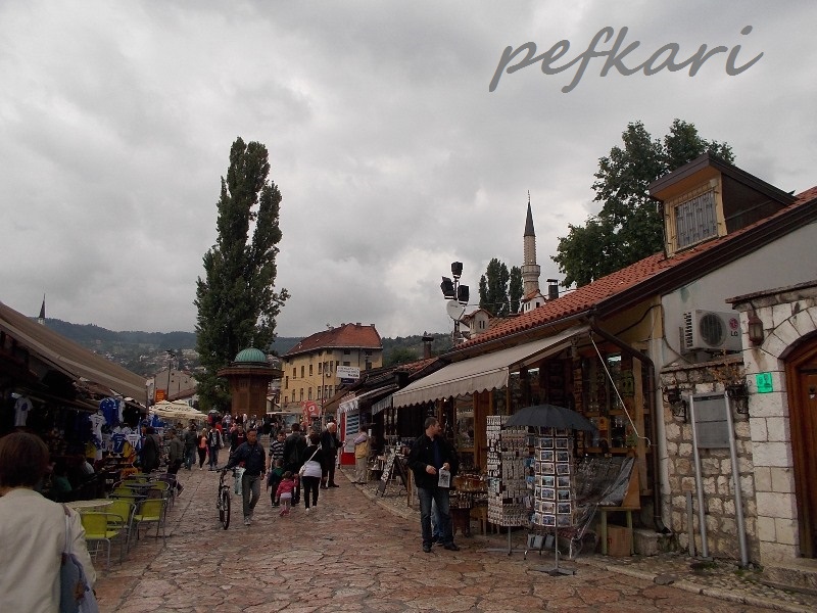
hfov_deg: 61.7
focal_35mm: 29
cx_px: 408
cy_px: 306
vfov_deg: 48.2
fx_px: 684
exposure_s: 1/1000
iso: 80
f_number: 3.3
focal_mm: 4.1
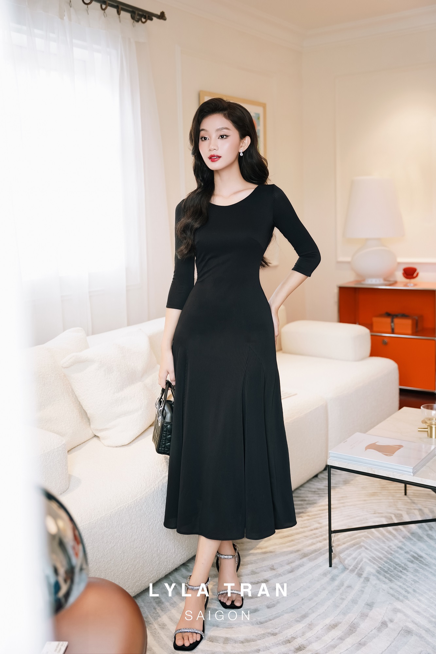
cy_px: 327
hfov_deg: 33.9
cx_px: 218
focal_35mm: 39
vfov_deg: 49.1
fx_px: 716
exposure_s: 1/160
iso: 500
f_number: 2.8
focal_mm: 39.4
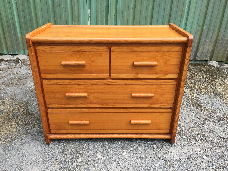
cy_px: 86
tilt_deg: -26.5
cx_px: 114
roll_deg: -3.9
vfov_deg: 48.2
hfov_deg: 61.7
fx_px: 191
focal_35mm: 29
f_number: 2.2
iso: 32
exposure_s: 1/359
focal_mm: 4.15
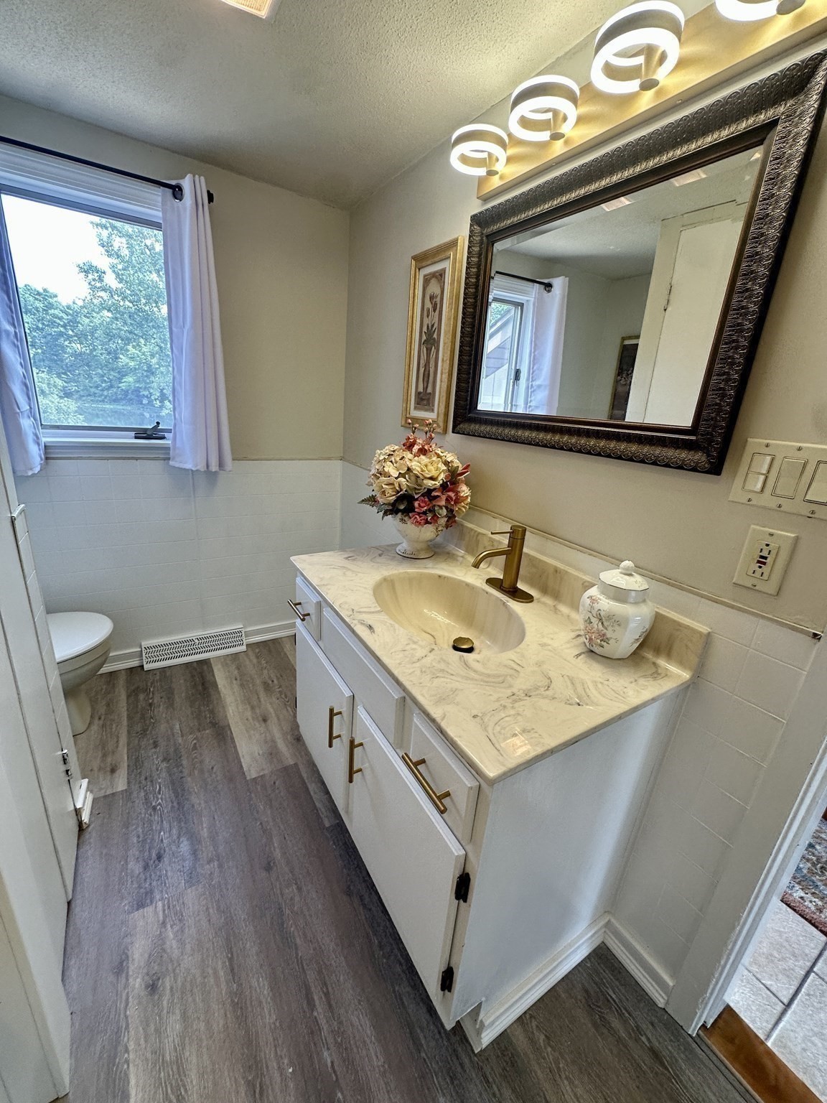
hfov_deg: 85.7
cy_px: 552
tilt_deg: -17.6
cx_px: 414
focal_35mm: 14
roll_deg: -6.2
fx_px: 446
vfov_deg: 102.1
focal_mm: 2.22
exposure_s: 1/120
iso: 125
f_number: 2.2
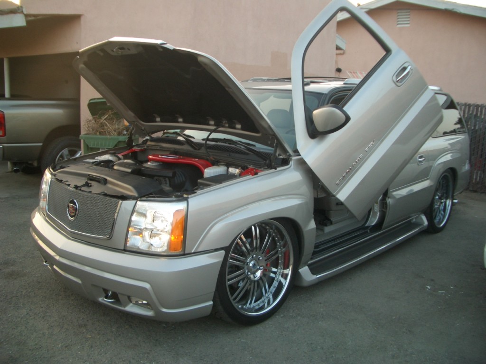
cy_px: 182
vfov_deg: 40.7
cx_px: 243
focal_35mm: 35
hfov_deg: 52.6
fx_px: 491
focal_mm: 5.8
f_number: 2.6
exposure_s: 1/100
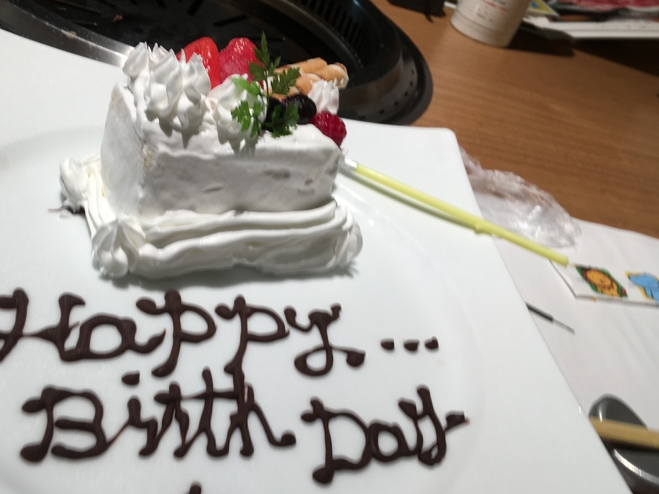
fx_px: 685
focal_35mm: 36
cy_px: 264
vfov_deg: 39.6
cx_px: 282
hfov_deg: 51.2
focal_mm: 4.15
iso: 32
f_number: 2.2
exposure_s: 1/40
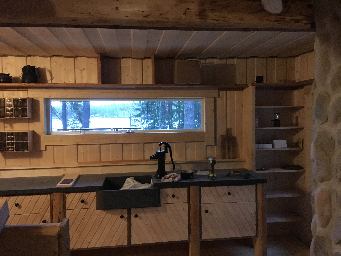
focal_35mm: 29
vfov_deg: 48.2
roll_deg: +0.7
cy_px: 128
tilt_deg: -3.7
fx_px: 286
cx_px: 170
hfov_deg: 61.7
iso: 320
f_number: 2.2
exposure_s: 1/17
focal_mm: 4.15
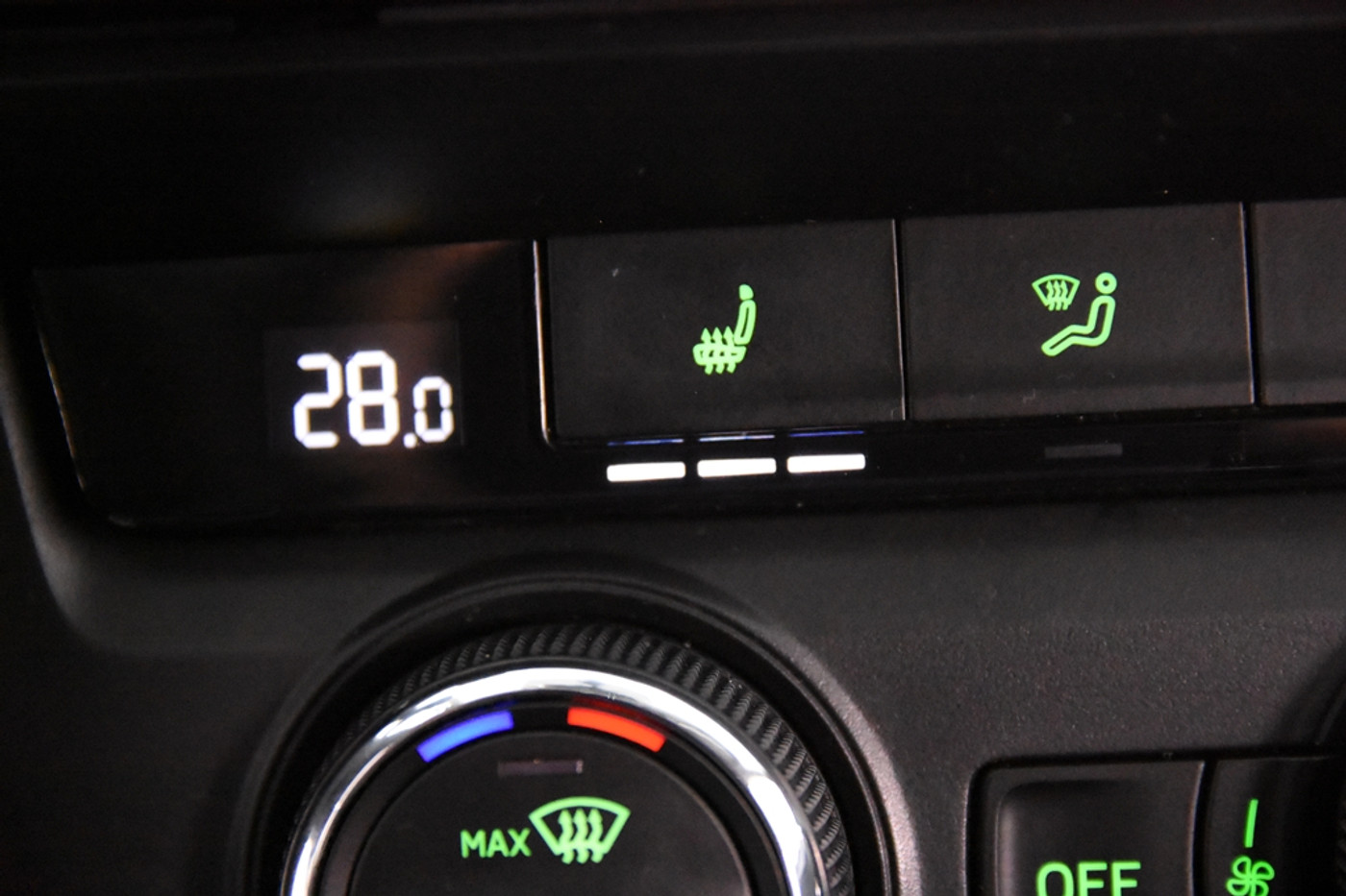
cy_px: 448
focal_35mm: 105
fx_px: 3925
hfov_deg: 19.5
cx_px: 673
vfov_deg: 13.0
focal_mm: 70
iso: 12800
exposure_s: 1/50
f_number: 4
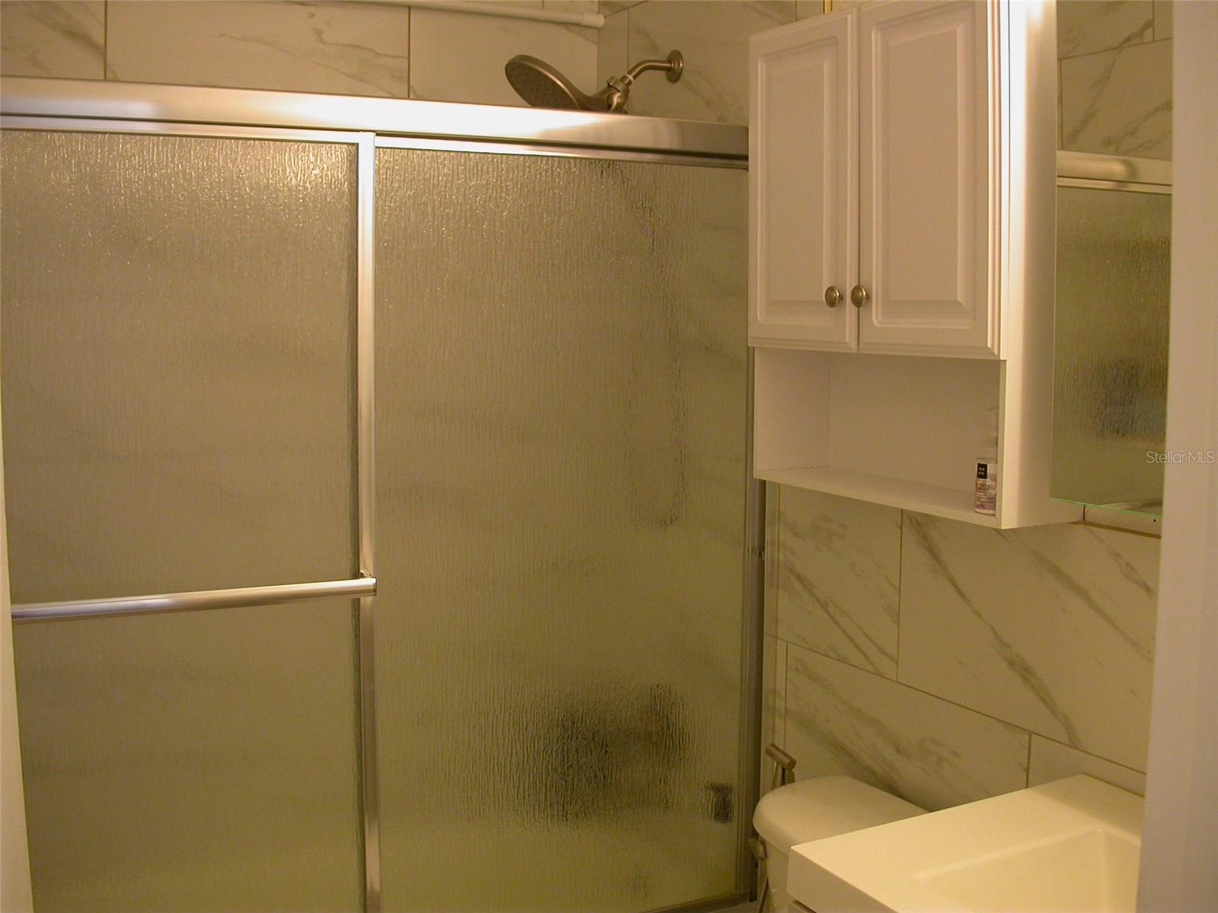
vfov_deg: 37.7
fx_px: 1337
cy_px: 456
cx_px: 609
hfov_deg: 49.0
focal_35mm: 38
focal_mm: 7.85
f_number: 2.6
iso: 100
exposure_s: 1/20.2
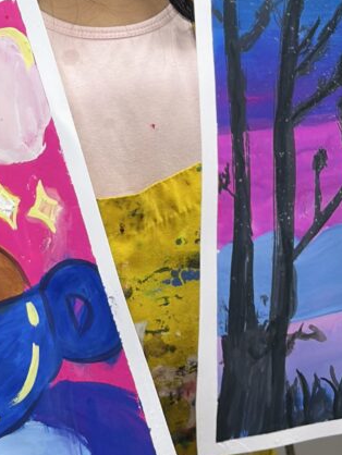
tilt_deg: -16.6
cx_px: 131
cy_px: -31
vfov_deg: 12.7
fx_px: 2013
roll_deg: +3.1
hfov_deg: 9.7
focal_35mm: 153
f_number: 1.78
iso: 64
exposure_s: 1/151
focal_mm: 6.86
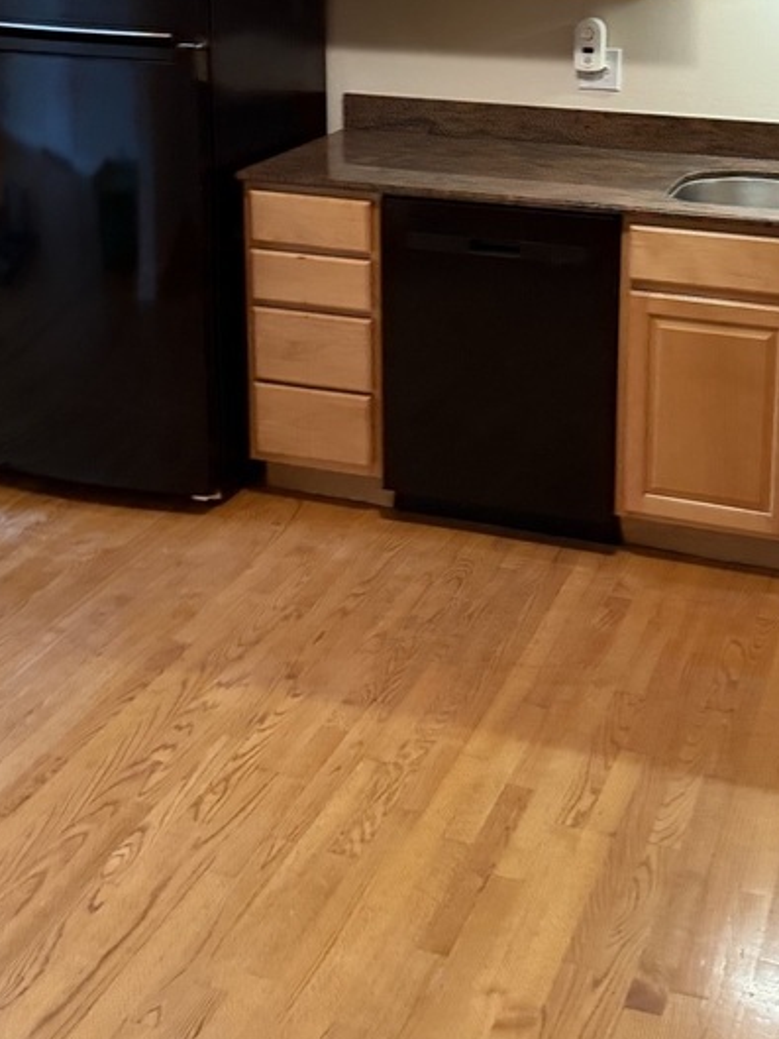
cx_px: 530
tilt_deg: -12.0
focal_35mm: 49
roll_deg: -2.8
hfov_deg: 29.4
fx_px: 1470
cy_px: 198
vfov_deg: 37.4
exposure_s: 1/60
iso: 400
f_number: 1.78
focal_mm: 6.76
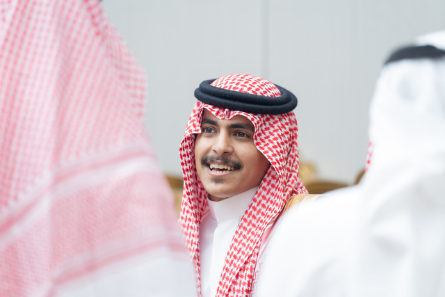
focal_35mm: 200
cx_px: 222
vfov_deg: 6.9
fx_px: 2473
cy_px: 148
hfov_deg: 10.3
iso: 320
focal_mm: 200
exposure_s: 1/200
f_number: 2.8
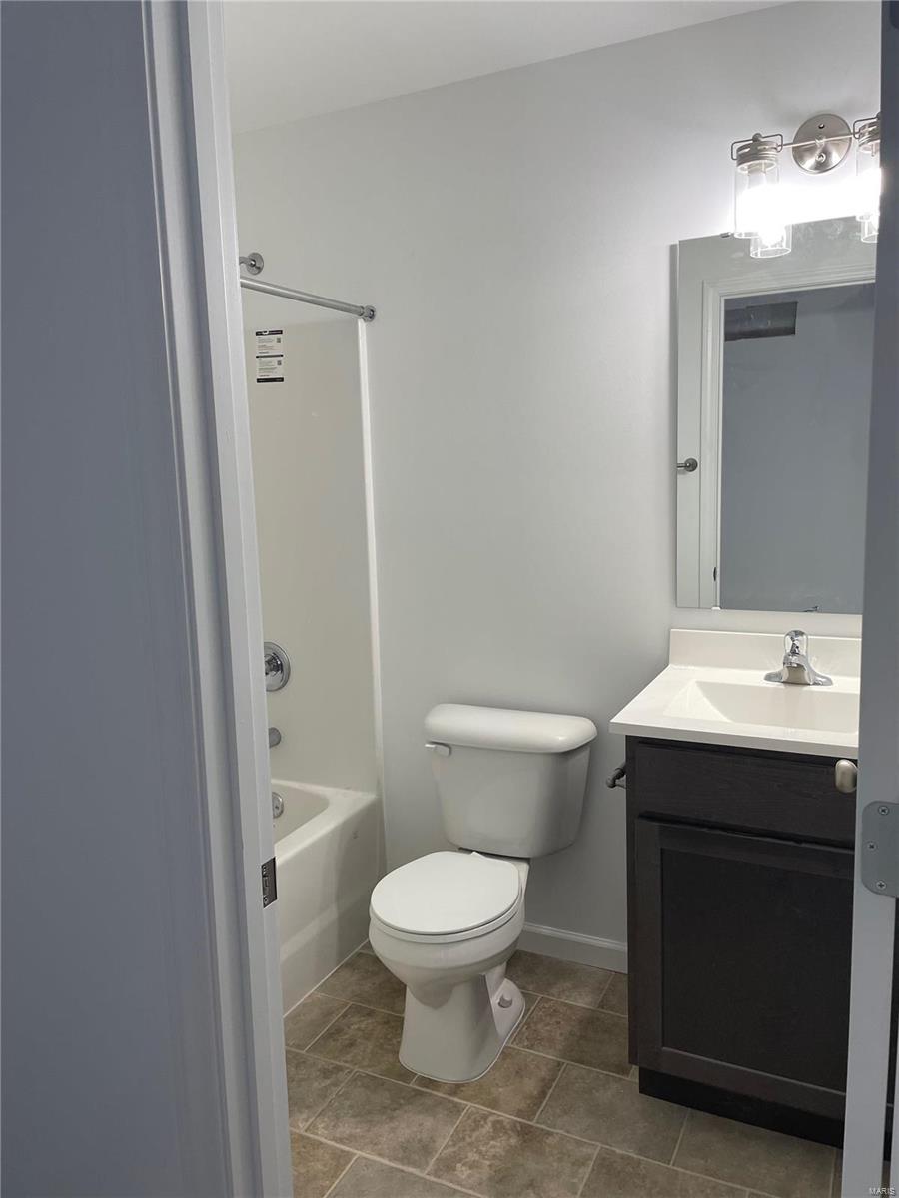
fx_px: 900
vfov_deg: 67.3
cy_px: 599
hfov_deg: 53.1
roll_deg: +2.4
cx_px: 450
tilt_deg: -7.5
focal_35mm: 26
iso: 100
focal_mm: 4.2
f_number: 1.6
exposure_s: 1/120
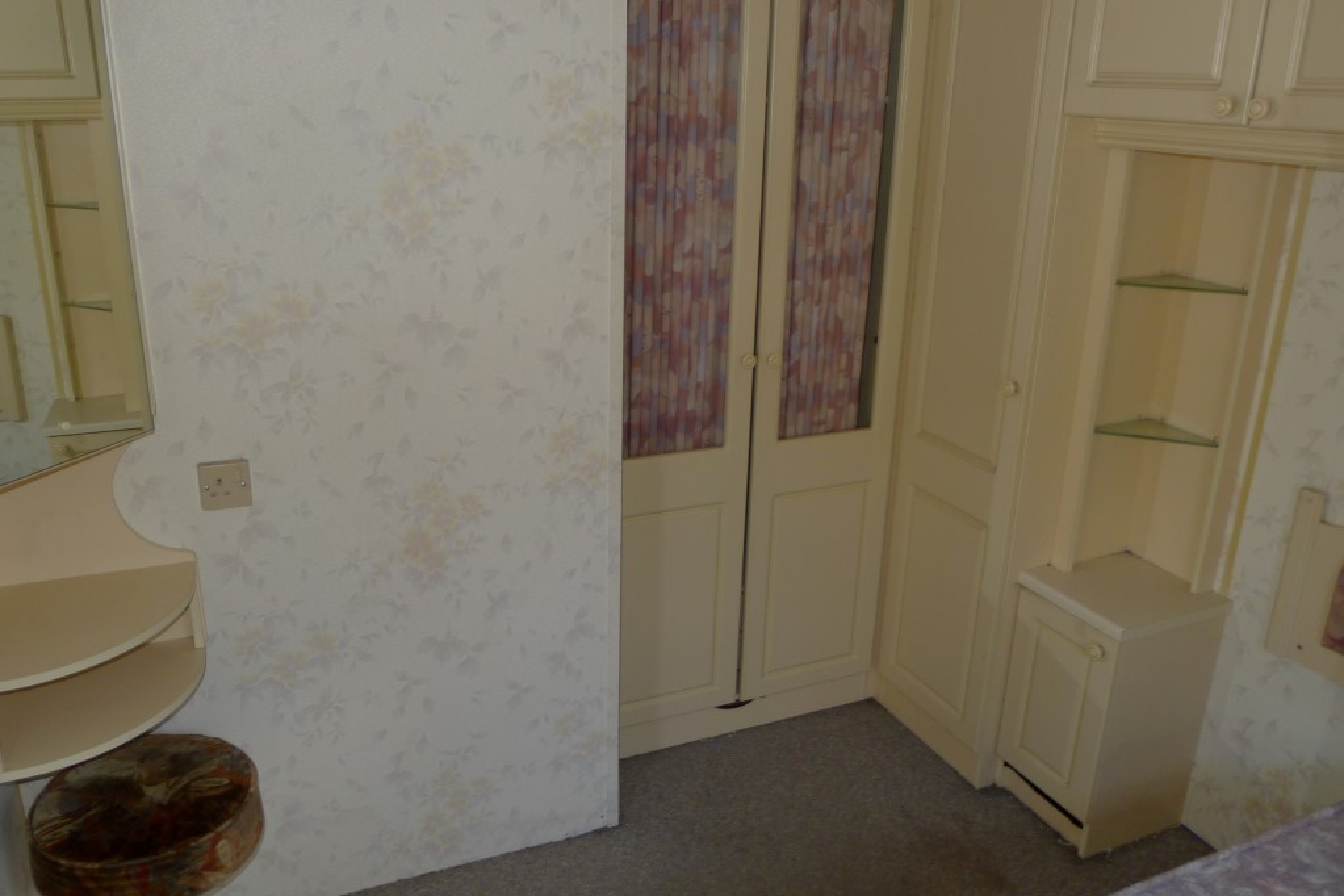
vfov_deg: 47.9
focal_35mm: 27
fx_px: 1008
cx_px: 619
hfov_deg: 67.3
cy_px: 432
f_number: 2
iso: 100
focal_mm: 5.1
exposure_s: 1/60
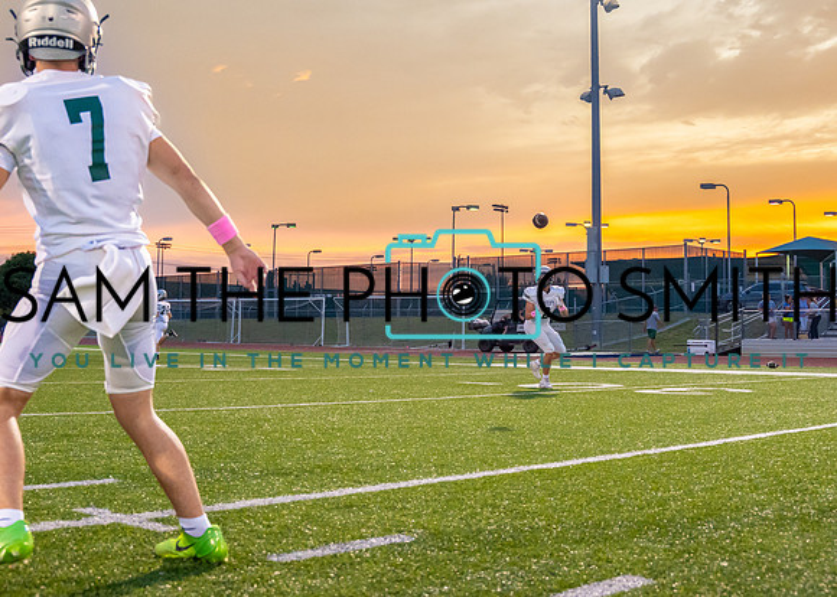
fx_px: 1089
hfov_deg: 42.0
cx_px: 374
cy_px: 237
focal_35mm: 46
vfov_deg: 30.6
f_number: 2.8
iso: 2000
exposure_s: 1/1000
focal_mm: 24
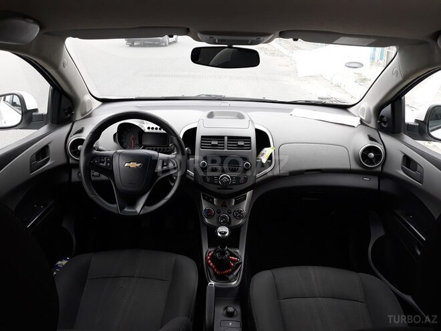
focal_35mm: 27
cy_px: 166
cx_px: 220
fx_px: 344
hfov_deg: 65.3
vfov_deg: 51.4
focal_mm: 3.71
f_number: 1.7
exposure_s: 1/100
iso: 50
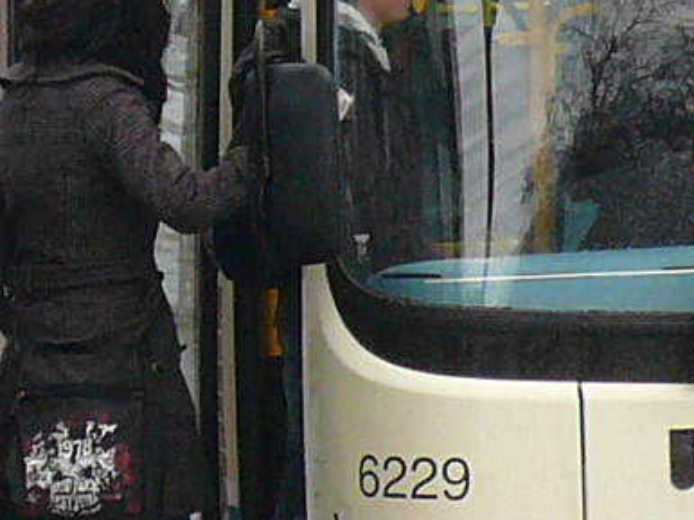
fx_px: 6151
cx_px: 690
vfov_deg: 4.8
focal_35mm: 307
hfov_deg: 6.4
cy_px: 50
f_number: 3.6
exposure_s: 1/15
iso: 125
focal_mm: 8.1
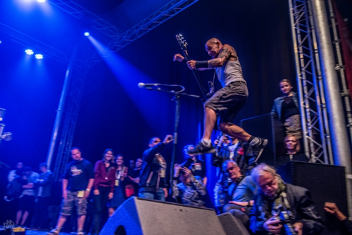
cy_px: 118
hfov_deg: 61.9
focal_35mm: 30
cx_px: 176
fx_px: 293
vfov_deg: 43.7
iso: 1600
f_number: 4.5
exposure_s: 1/100
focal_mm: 30
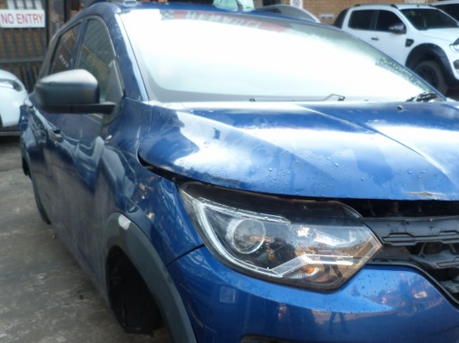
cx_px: 307
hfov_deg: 49.3
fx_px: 490
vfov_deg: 38.2
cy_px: 227
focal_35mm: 37
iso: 80
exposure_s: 1/60
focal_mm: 4.5
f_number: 2.8
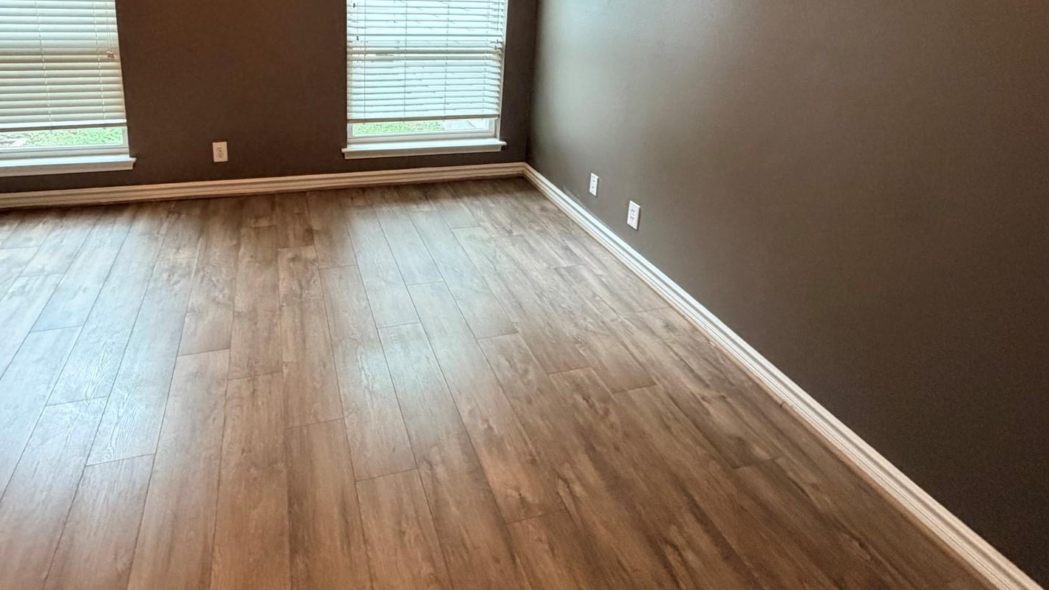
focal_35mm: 22
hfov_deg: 80.9
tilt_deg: -13.9
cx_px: 465
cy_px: 106
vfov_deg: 48.2
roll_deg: -3.3
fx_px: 612
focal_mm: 2.22
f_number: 2.2
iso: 500
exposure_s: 1/60
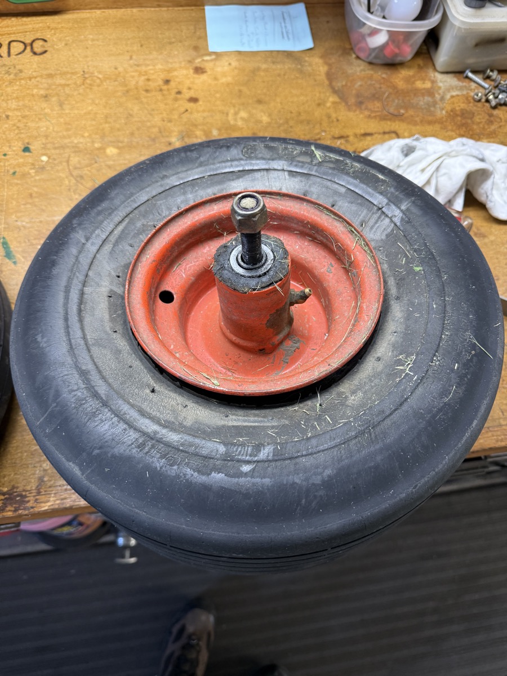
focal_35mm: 24
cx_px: 254
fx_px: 469
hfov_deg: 56.8
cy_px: 338
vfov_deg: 71.6
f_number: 1.78
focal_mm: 6.76
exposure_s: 1/60
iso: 160
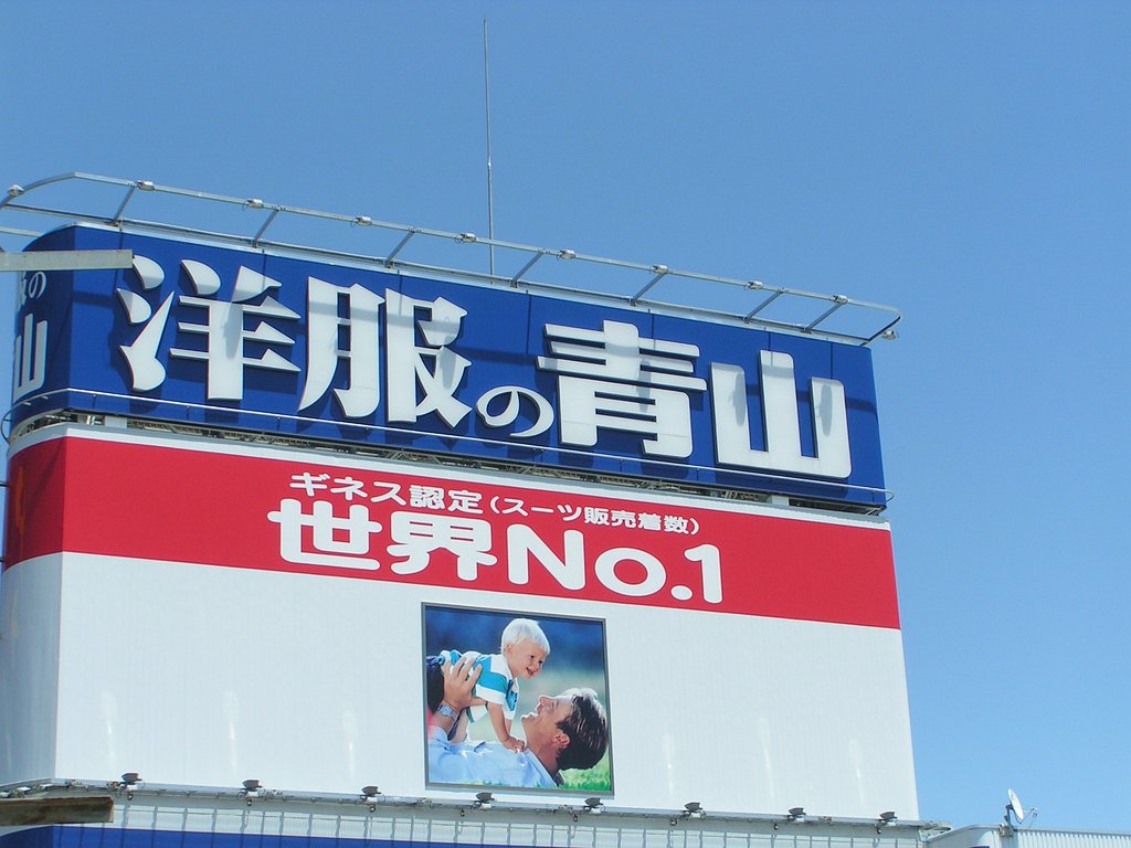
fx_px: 2124
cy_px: 424
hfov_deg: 29.8
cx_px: 566
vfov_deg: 22.6
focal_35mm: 65
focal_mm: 10
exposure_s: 1/320
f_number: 6.3
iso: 50
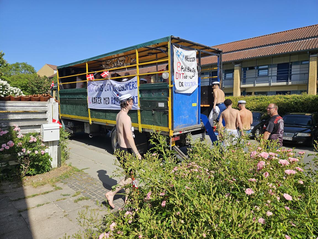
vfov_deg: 58.9
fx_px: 211
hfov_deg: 73.9
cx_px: 159
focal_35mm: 23
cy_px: 120
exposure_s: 1/2204
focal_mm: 5.4
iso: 25
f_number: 1.8
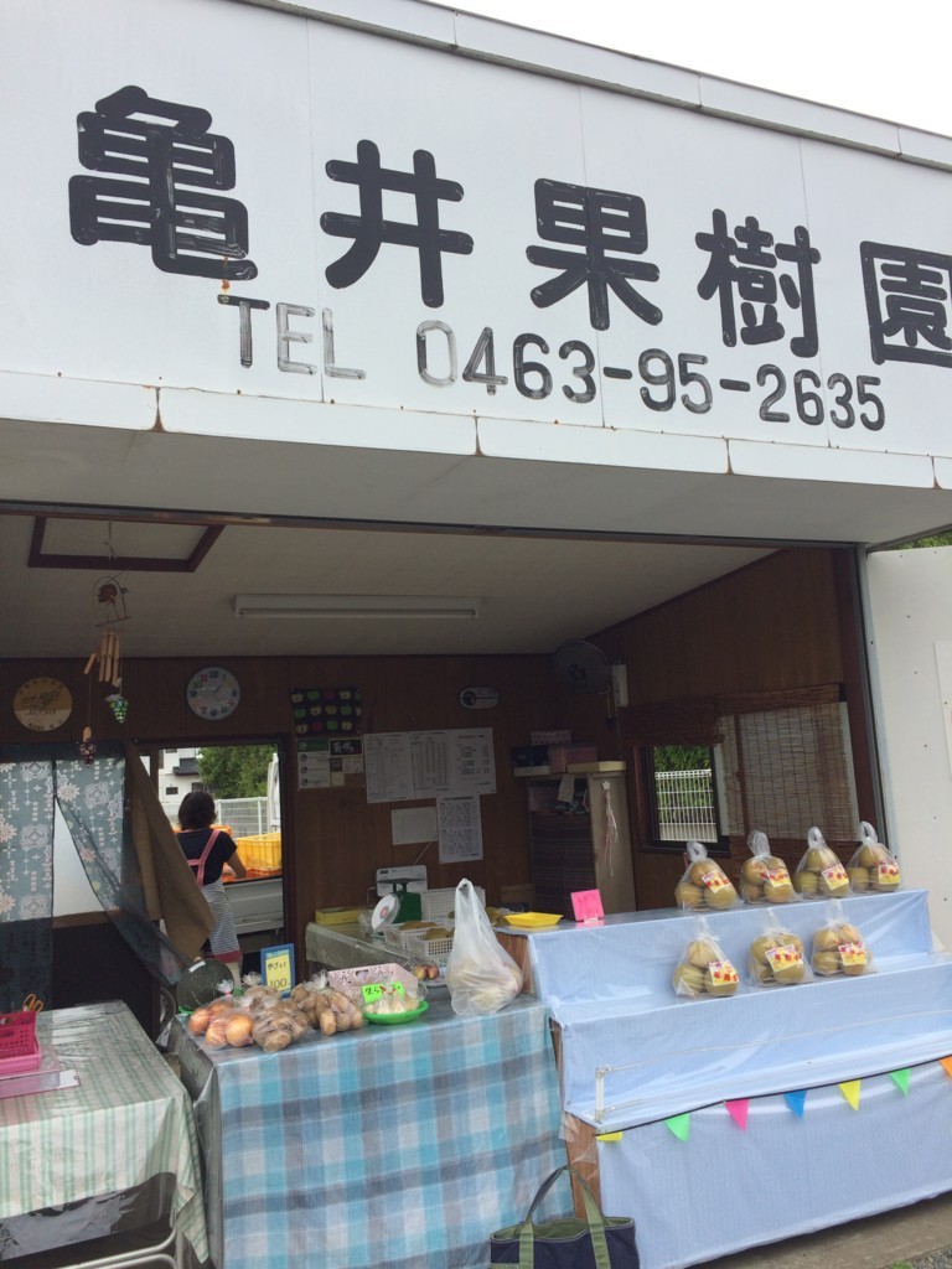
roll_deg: +5.0
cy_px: 634
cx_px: 476
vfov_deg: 61.7
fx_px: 1063
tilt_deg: +2.9
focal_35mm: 29
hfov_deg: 48.2
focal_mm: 4.15
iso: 32
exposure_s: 1/672
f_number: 2.2
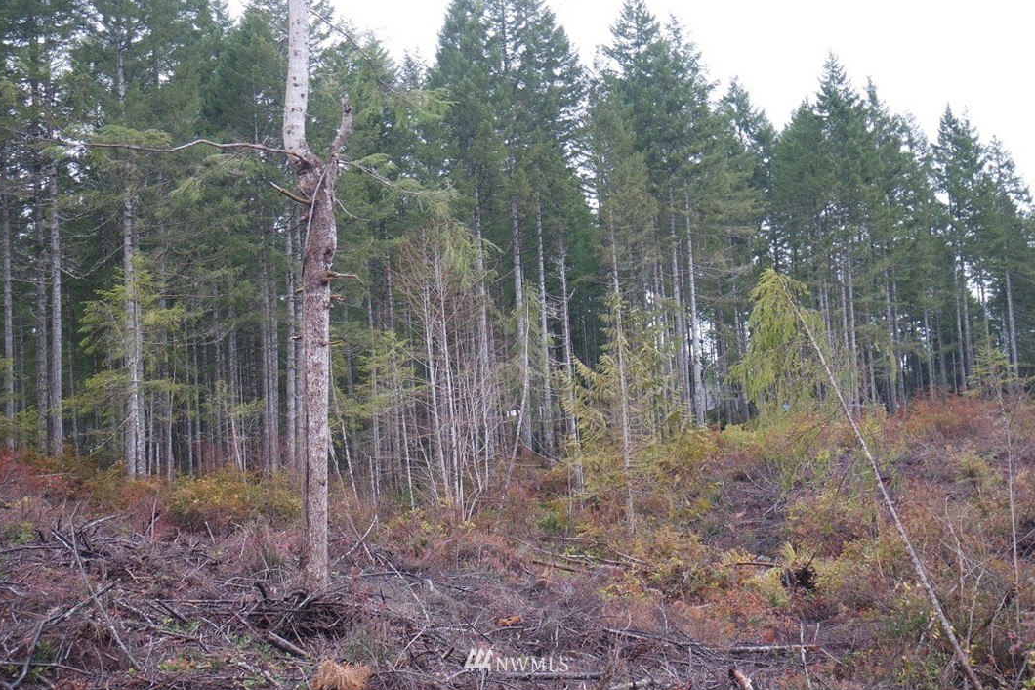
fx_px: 1178
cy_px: 343
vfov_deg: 32.6
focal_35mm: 41
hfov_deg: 47.4
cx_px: 518
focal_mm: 15
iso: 200
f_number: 4
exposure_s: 1/50
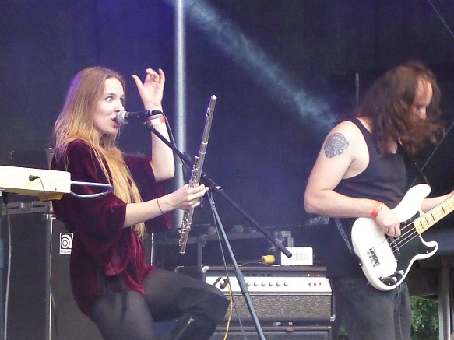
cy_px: 168
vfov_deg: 5.1
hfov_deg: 6.8
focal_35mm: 290
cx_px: 227
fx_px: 3803
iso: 3200
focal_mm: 44.8
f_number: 5.6
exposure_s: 1/80
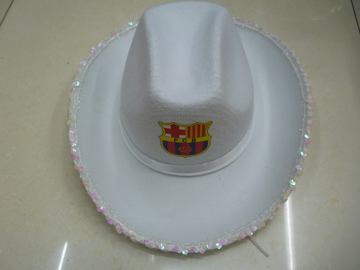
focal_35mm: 32
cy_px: 134
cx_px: 178
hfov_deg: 56.8
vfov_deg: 44.2
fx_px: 333
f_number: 2.8
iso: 160
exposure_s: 1/30
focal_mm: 5.5
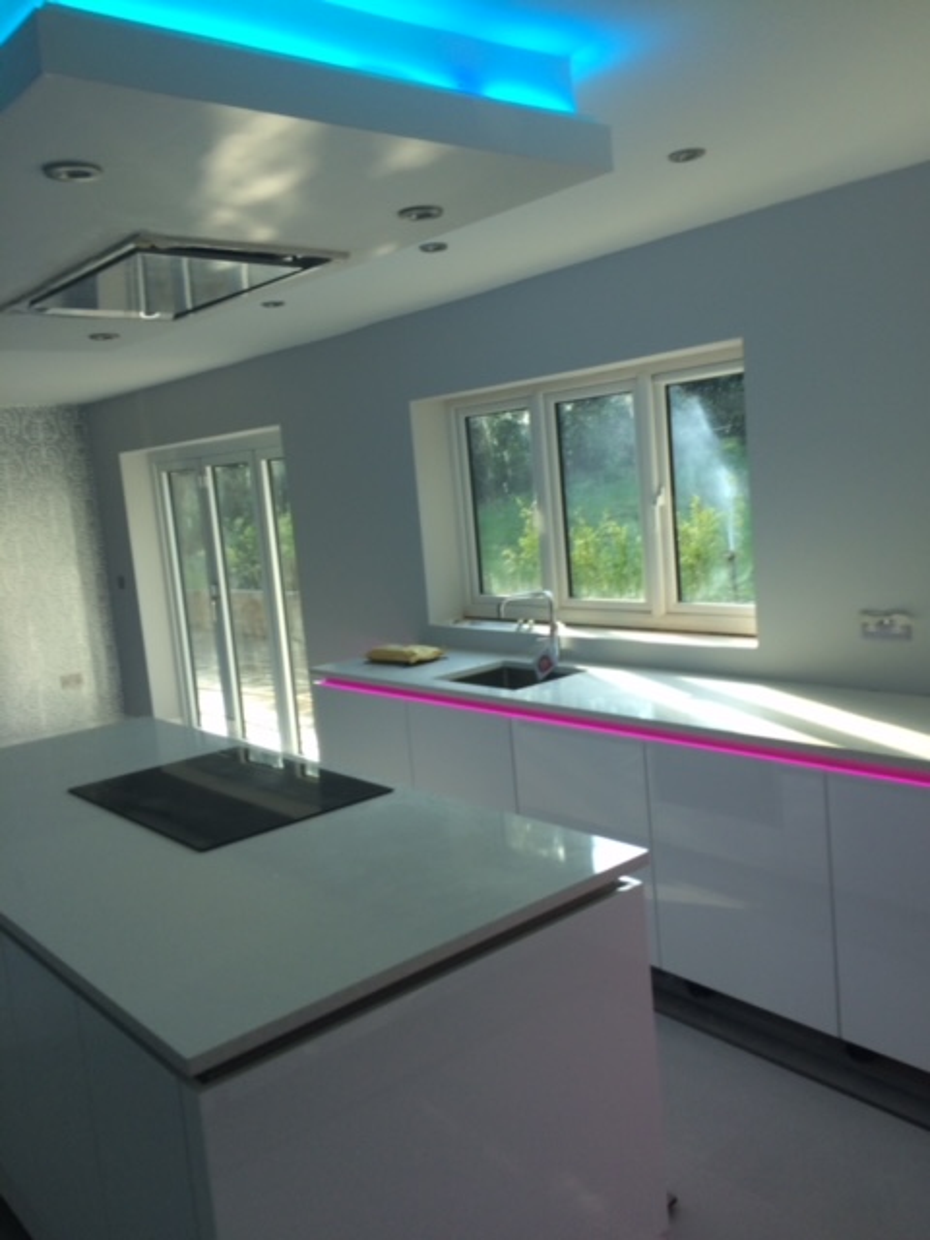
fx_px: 1039
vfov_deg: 61.7
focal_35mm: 29
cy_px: 620
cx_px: 465
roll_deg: +4.5
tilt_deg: -4.3
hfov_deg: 48.2
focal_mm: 4.15
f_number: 2.2
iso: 50
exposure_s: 1/100
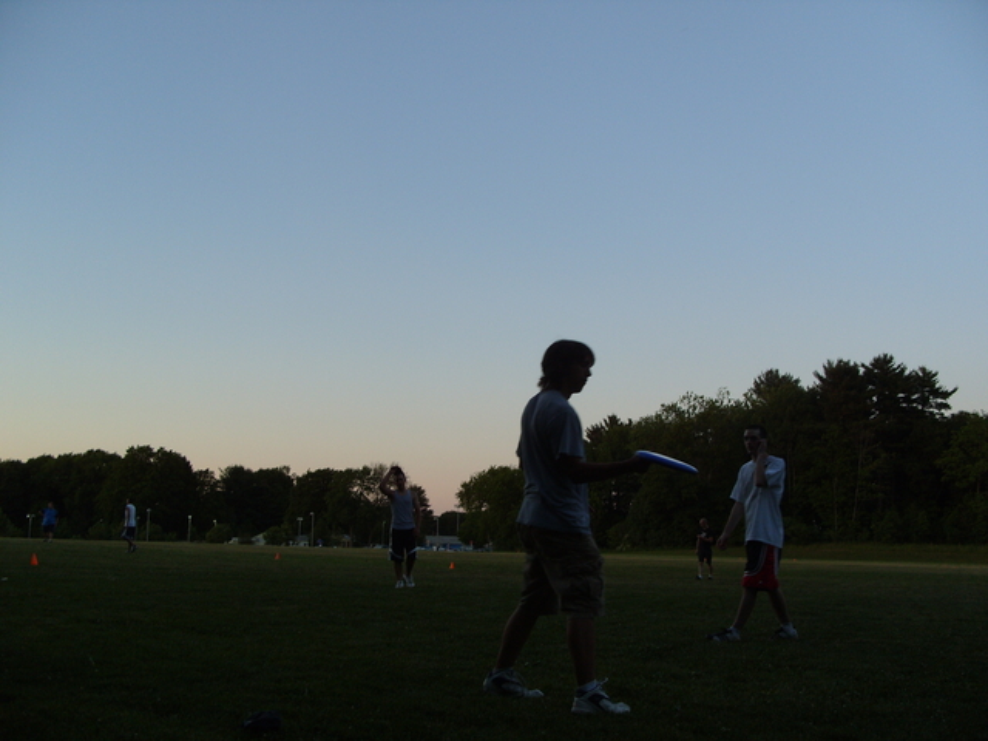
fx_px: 999
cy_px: 370
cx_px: 494
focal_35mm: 35
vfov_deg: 40.7
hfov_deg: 52.6
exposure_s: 1/90
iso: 80
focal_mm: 7.8
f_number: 3.1
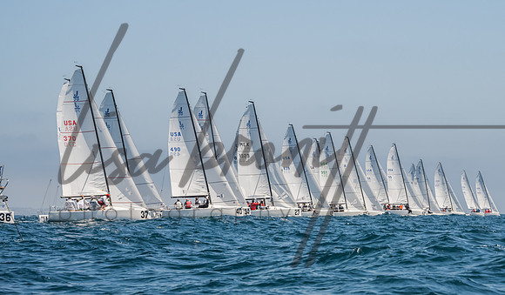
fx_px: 1529
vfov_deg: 11.0
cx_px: 309
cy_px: 89
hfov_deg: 18.7
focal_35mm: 113
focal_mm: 89
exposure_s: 1/1000
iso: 800
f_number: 8
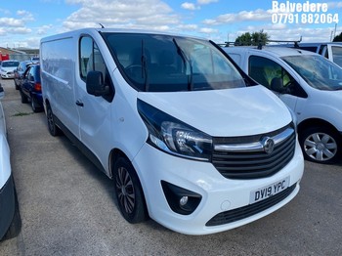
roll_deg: +0.8
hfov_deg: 67.3
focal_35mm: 26
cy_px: 128
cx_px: 171
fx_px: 257
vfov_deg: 53.0
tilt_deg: -16.6
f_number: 1.8
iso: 32
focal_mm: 4.25
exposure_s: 1/1898
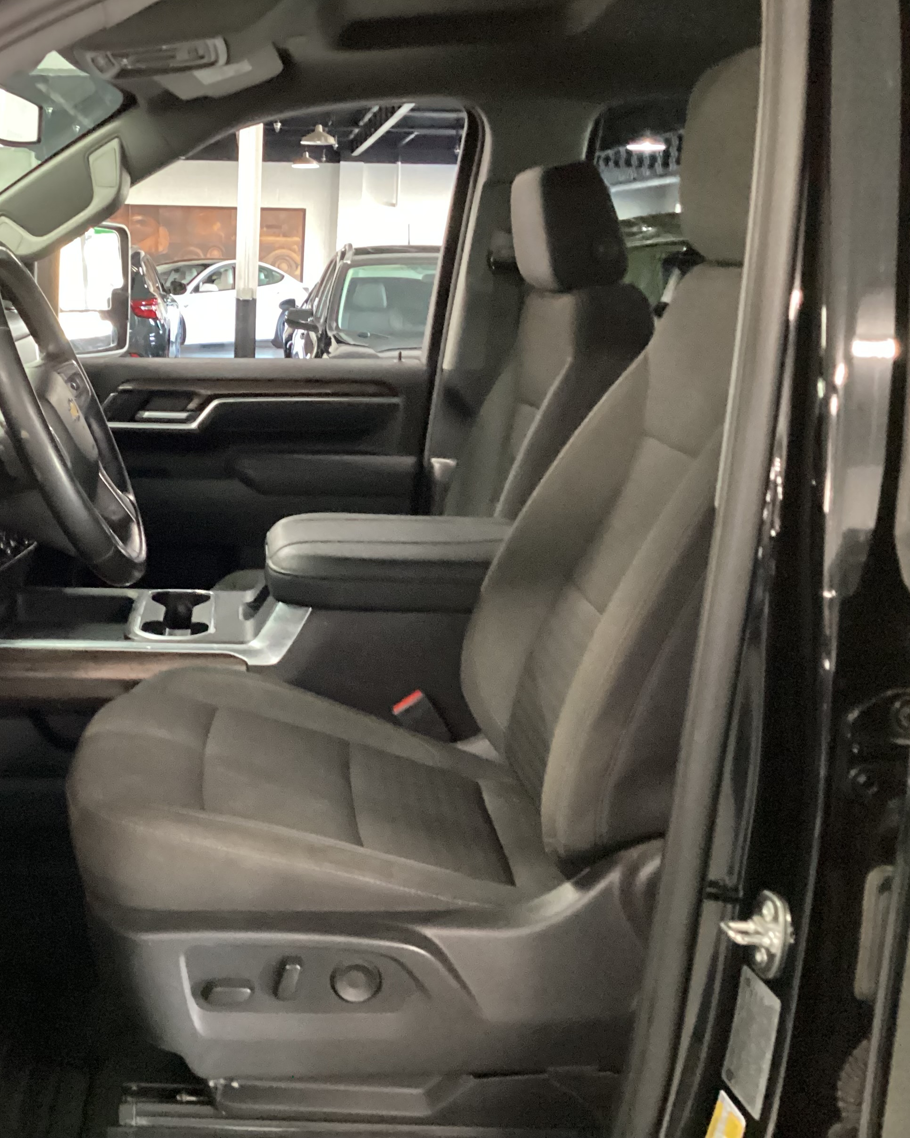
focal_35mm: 41
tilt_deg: -13.3
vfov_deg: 44.8
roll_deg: -3.4
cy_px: 560
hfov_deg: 35.5
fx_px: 1380
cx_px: 204
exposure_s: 1/25
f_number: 2.4
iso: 800
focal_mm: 3.3
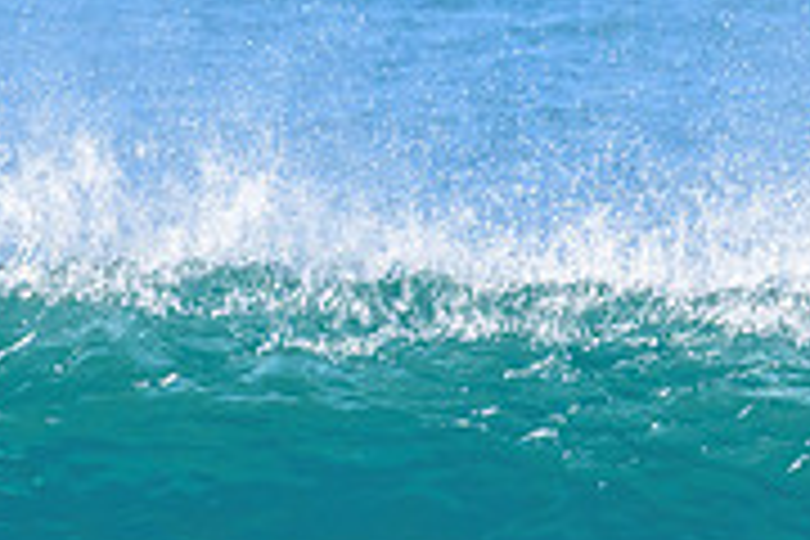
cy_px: 633
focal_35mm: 2445
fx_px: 55008
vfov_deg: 0.6
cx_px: 91
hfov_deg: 0.8
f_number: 11
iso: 1000
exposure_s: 1/1250
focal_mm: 560
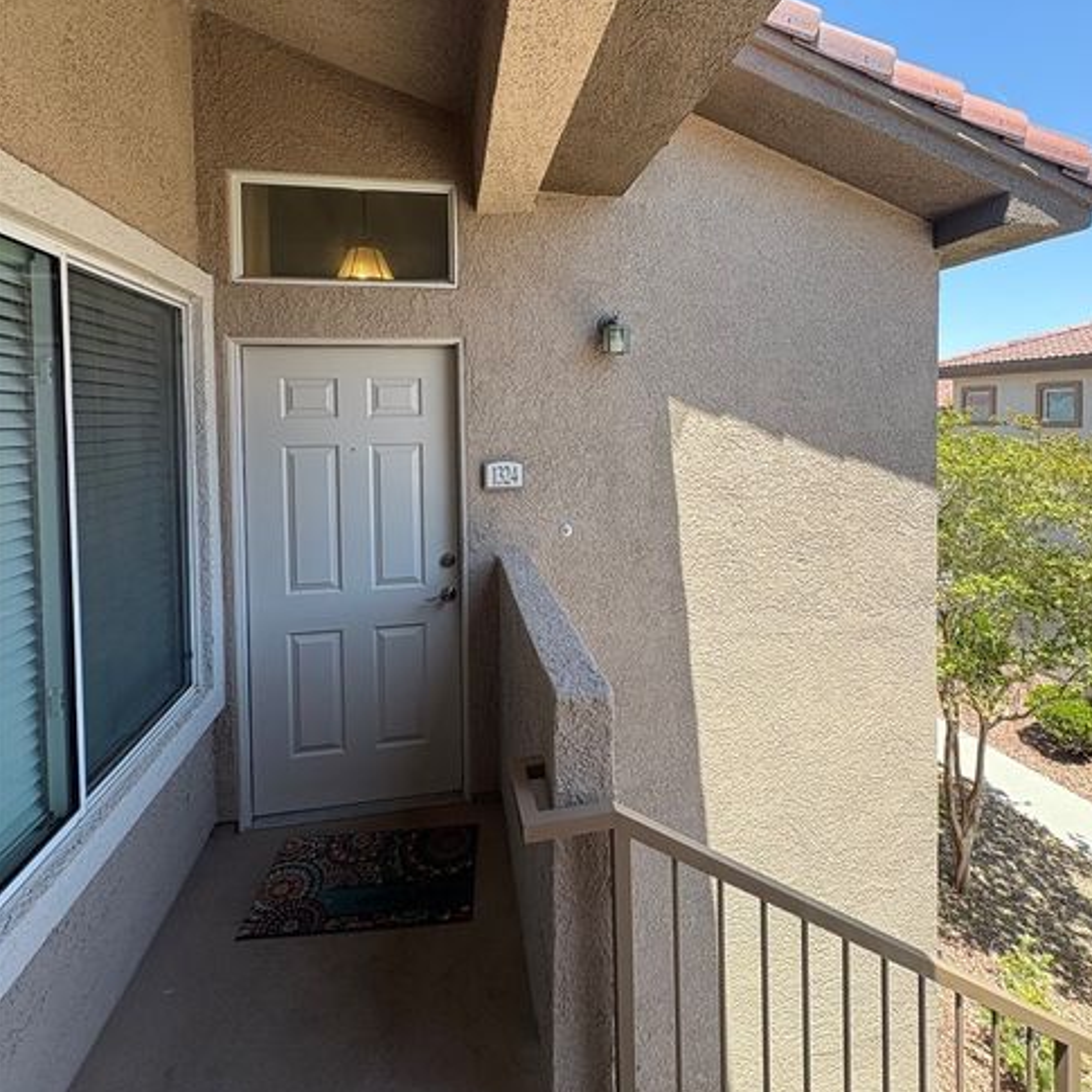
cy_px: 427
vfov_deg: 82.8
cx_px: 561
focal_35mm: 17
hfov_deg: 83.9
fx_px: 607
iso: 50
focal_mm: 2.22
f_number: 2.2
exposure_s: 1/304
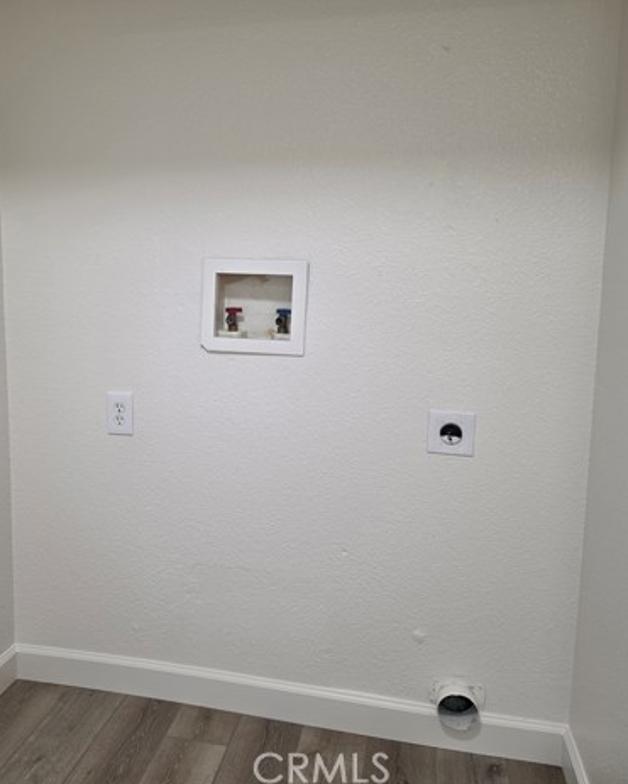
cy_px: 386
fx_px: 720
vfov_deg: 57.1
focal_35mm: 31
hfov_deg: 46.8
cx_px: 239
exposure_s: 1/120
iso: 64
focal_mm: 6.5
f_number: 1.4
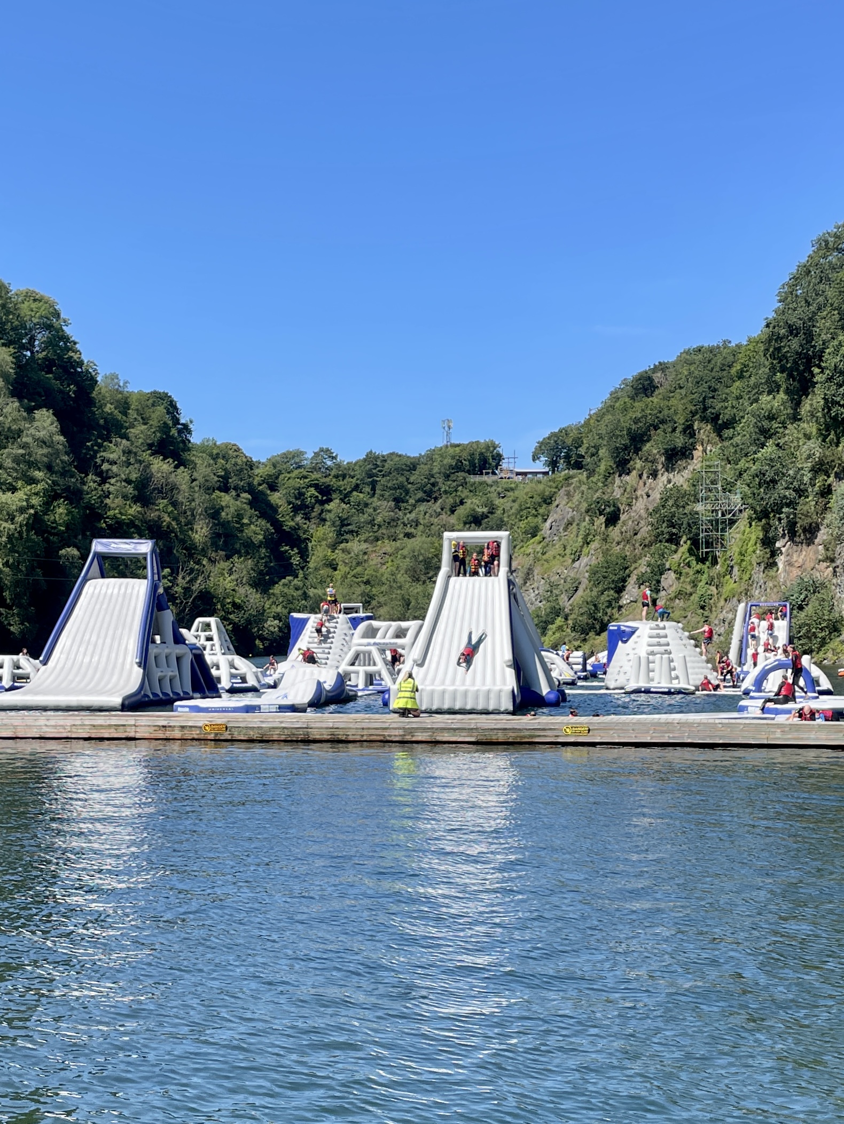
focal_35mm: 26
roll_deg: -1.1
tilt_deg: -0.2
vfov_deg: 67.3
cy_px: 562
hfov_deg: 53.1
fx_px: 845
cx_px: 422
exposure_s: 1/2304
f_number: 1.6
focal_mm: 4.2
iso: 32
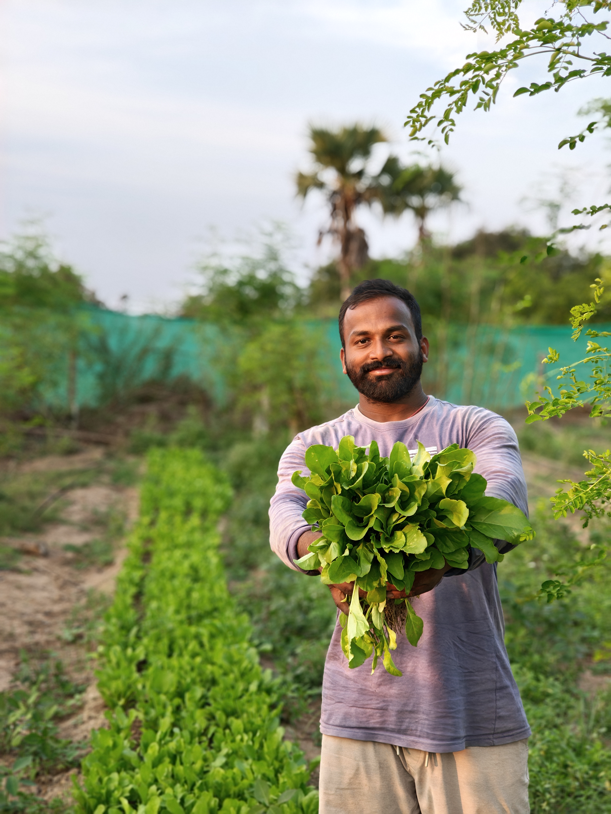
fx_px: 1106
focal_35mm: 47
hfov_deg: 30.9
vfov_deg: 40.4
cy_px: 407
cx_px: 306
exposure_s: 1/167
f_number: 4.5
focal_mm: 7.1
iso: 160
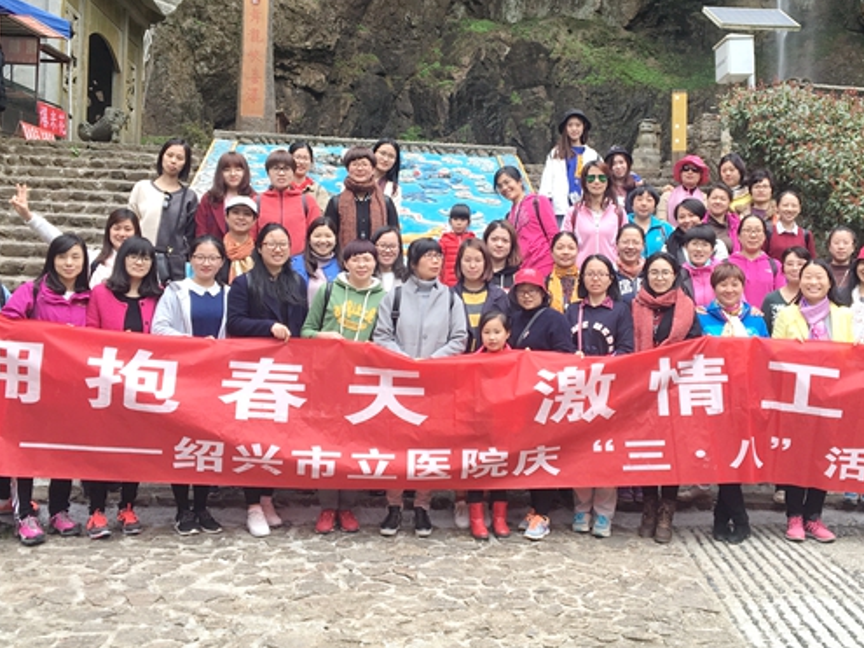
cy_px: 284
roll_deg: -2.6
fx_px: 1023
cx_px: 487
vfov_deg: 35.1
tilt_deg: +0.9
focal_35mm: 41
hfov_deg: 45.7
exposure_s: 1/236
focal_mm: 4.15
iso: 25
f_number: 2.2
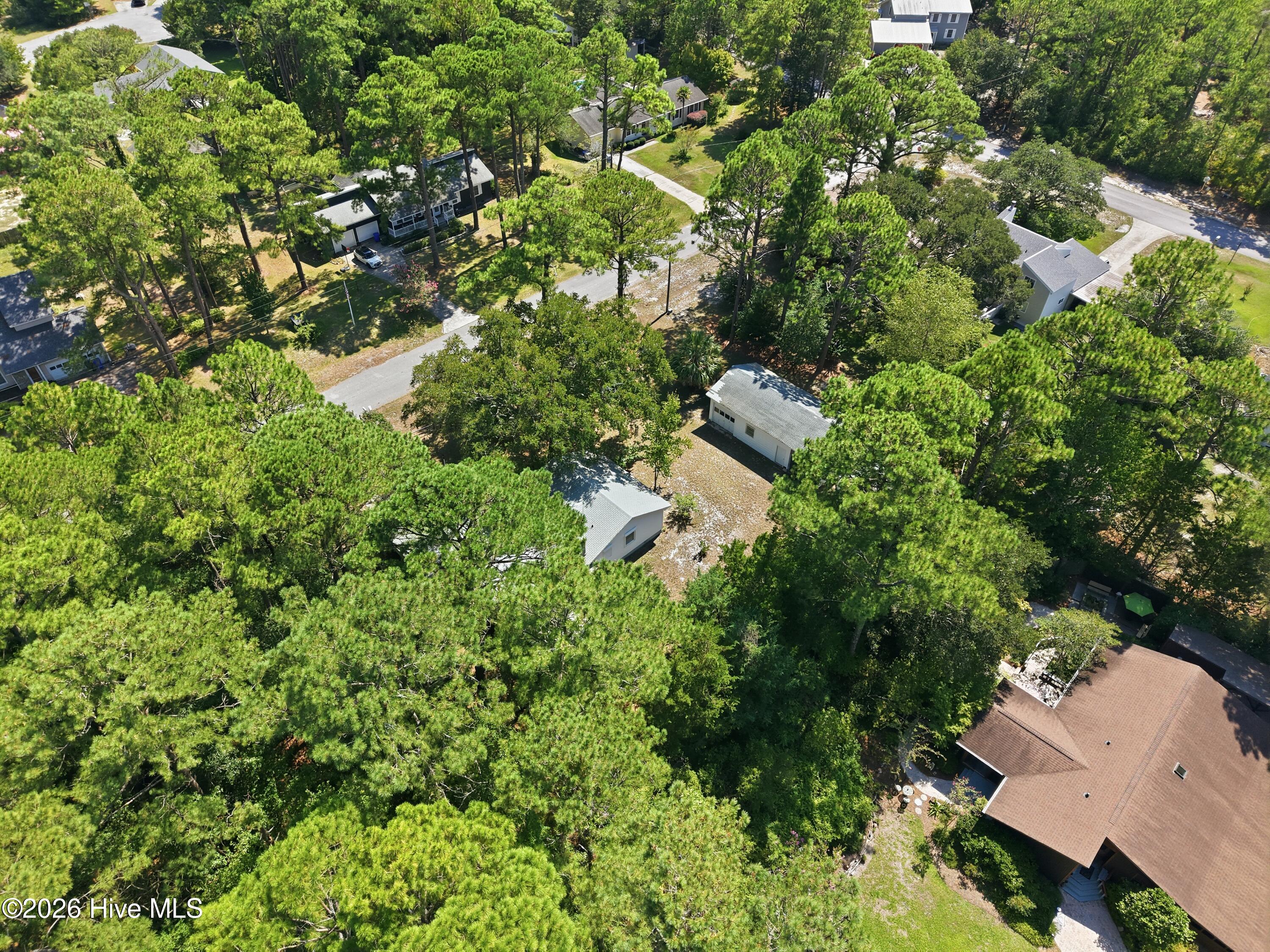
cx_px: 635
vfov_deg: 56.8
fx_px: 881
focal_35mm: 24
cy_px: 476
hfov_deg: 71.6
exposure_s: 1/200
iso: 110
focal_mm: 8.7
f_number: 1.8
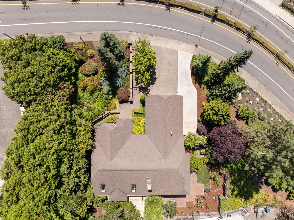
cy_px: 110
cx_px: 147
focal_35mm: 24
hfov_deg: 71.6
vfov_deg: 56.7
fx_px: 204
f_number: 3.2
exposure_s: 1/60
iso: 100
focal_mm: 12.29
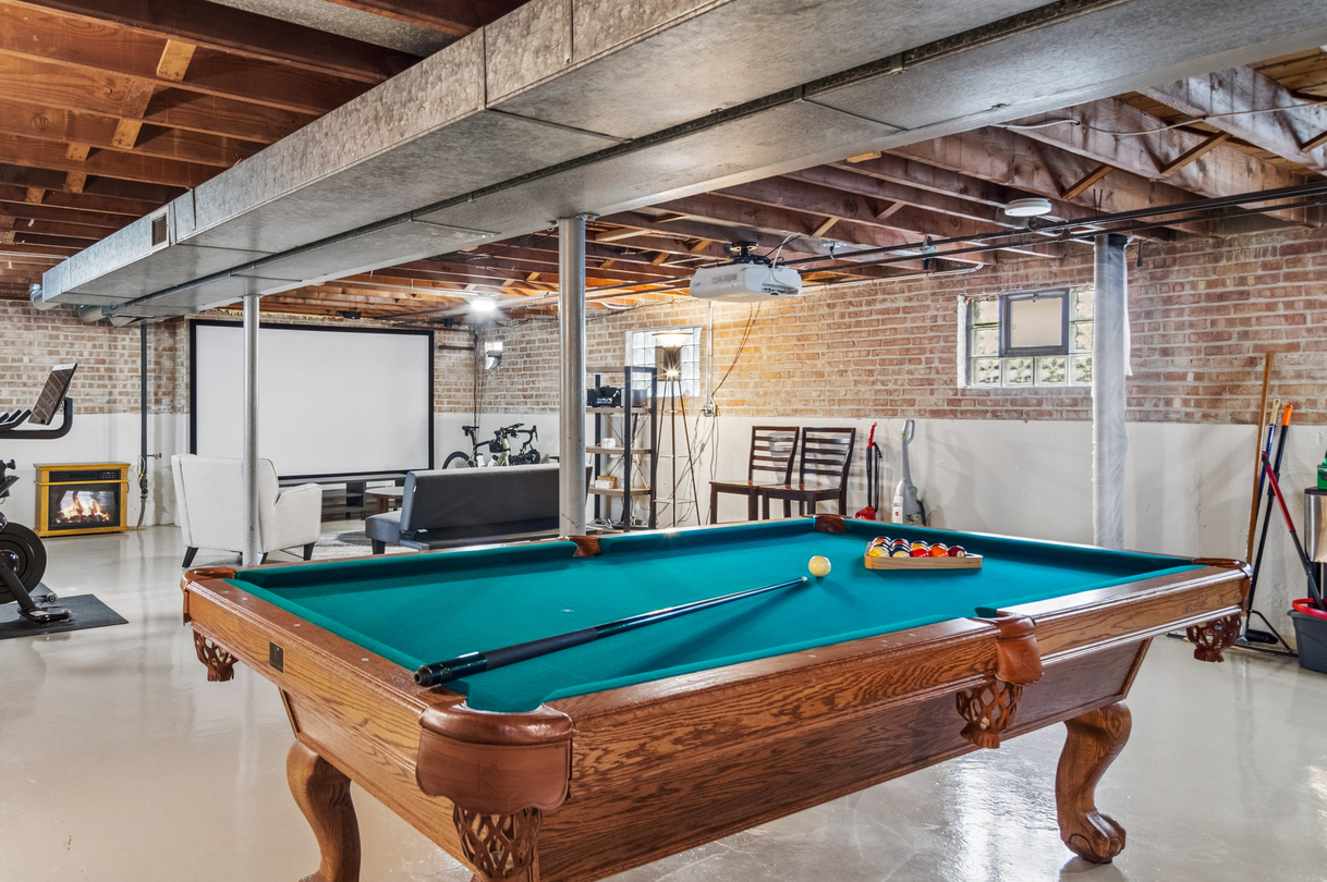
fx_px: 884
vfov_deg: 53.0
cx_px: 468
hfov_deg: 72.1
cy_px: 425
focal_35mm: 24
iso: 400
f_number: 8
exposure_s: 1/4
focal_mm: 12
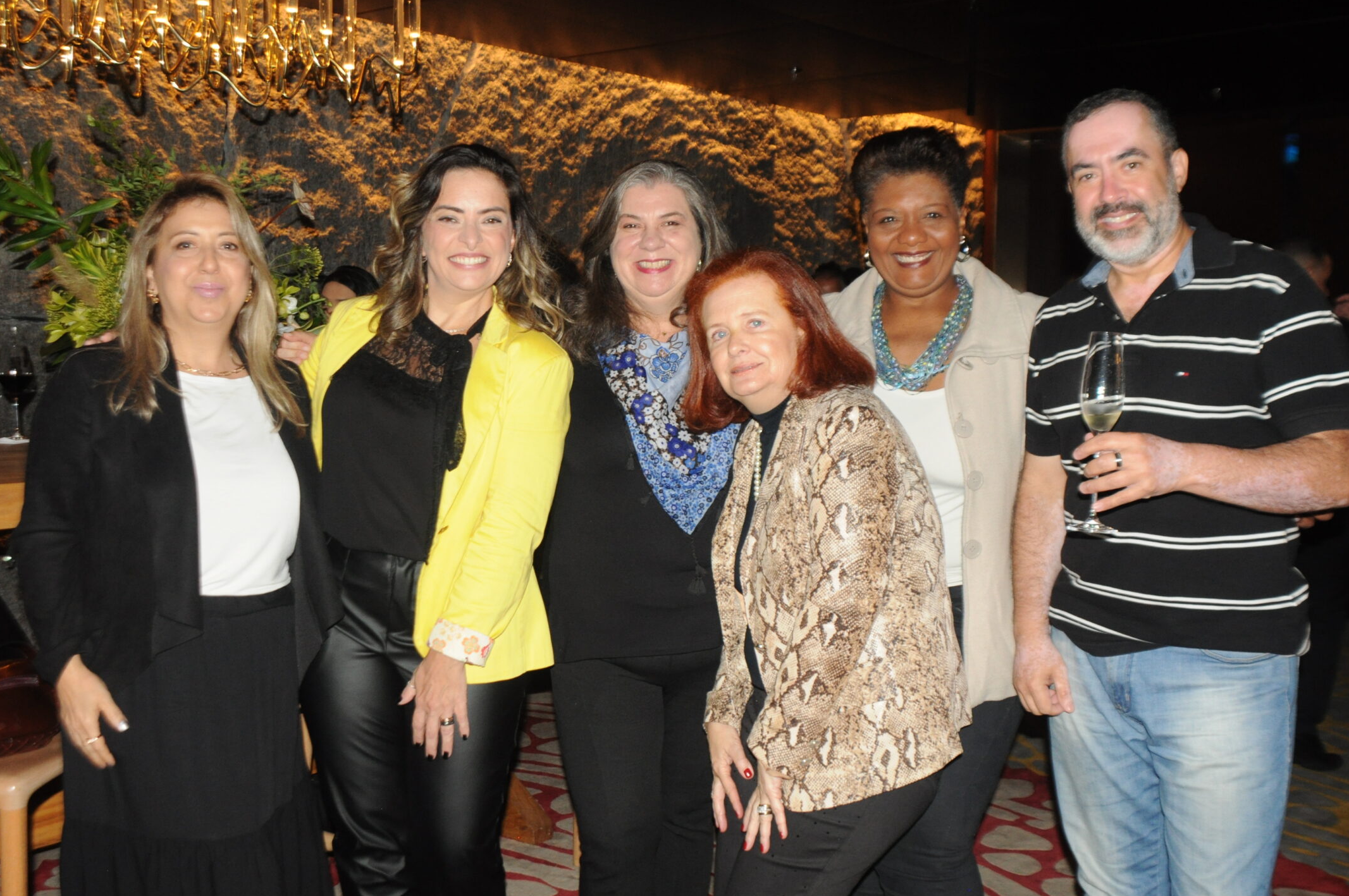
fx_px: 1347
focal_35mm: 36
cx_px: 686
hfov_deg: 53.2
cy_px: 443
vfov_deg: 36.8
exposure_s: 1/60
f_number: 4
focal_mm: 20
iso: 800
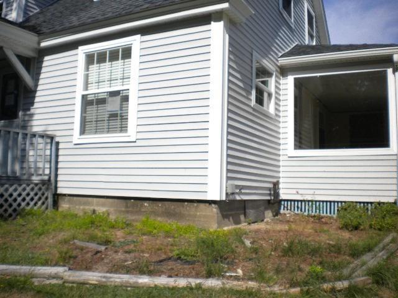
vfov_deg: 40.7
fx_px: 402
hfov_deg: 52.6
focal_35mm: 35
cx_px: 199
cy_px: 149
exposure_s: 1/1000
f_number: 4.6
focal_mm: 6.3
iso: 80
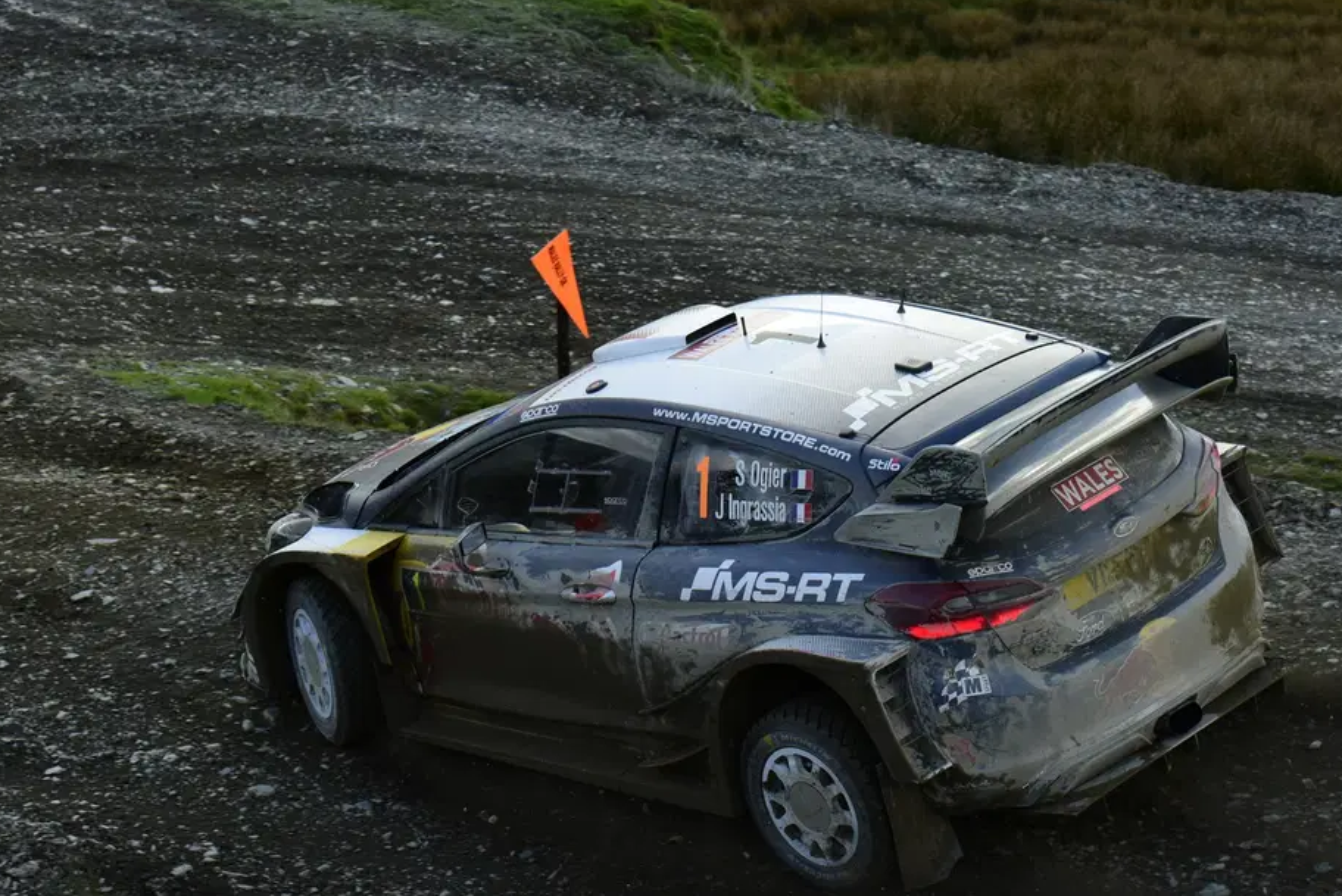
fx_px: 3431
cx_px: 751
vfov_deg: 14.9
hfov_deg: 22.1
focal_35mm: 92
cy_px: 397
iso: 2000
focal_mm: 70
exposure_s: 1/1000
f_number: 9
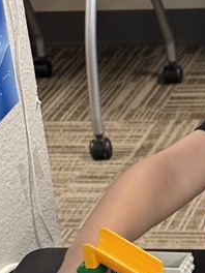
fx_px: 1469
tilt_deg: -24.1
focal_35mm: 186
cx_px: 284
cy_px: 206
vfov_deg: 10.6
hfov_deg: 7.9
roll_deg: +2.3
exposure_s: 1/40
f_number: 1.78
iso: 320
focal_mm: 6.76
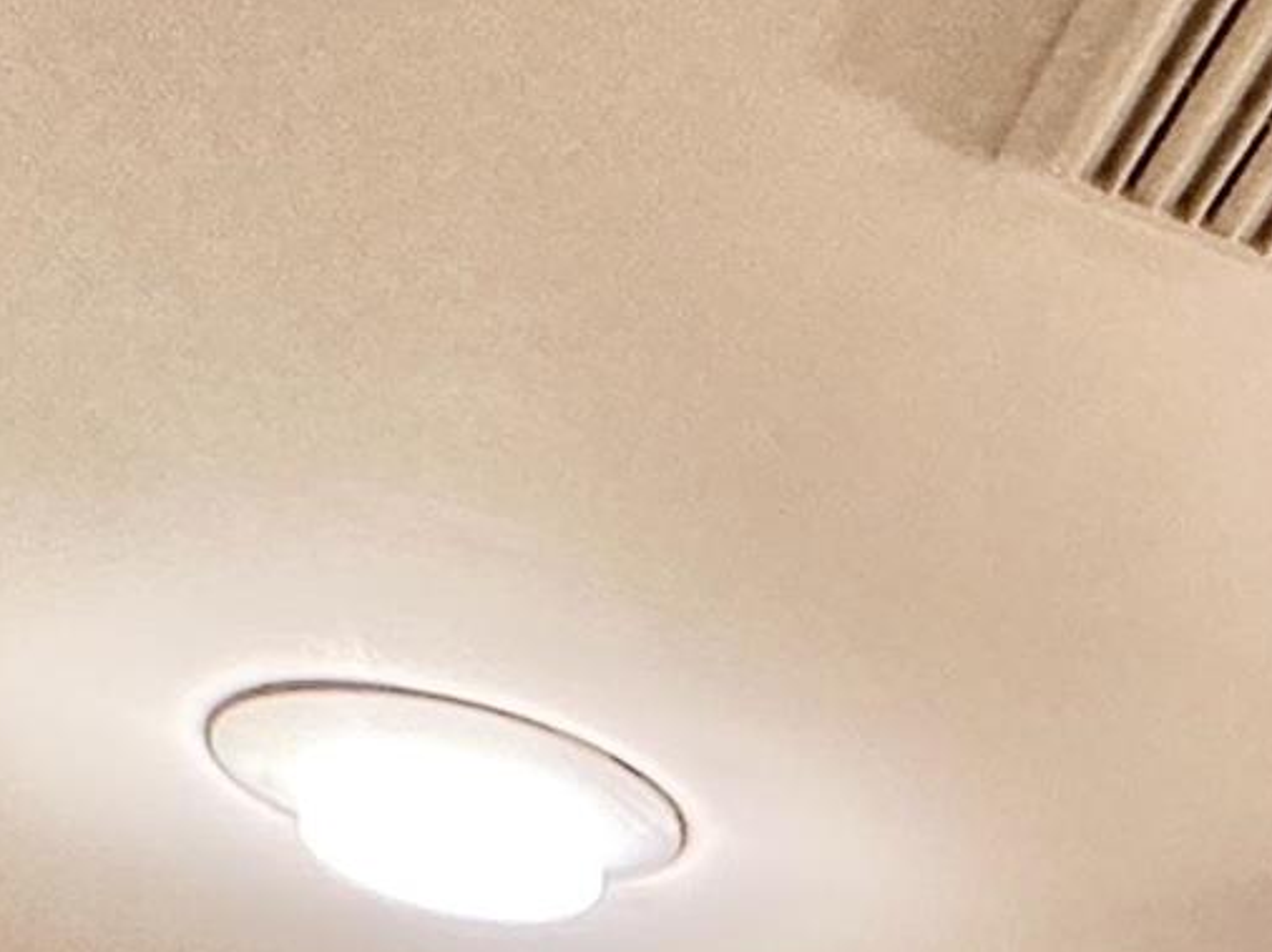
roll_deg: -1.8
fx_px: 3122
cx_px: 2469
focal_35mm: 85
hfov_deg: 17.4
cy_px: 2465
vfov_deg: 12.4
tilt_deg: -0.8
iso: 250
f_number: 2.2
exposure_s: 1/60
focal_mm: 2.22
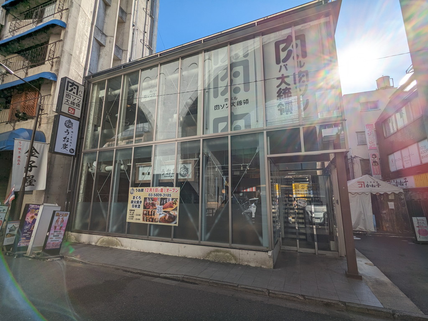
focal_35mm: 16
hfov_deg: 94.5
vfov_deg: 78.1
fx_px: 198
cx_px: 214
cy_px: 160
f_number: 2.2
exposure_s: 1/3096
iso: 55
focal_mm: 2.35
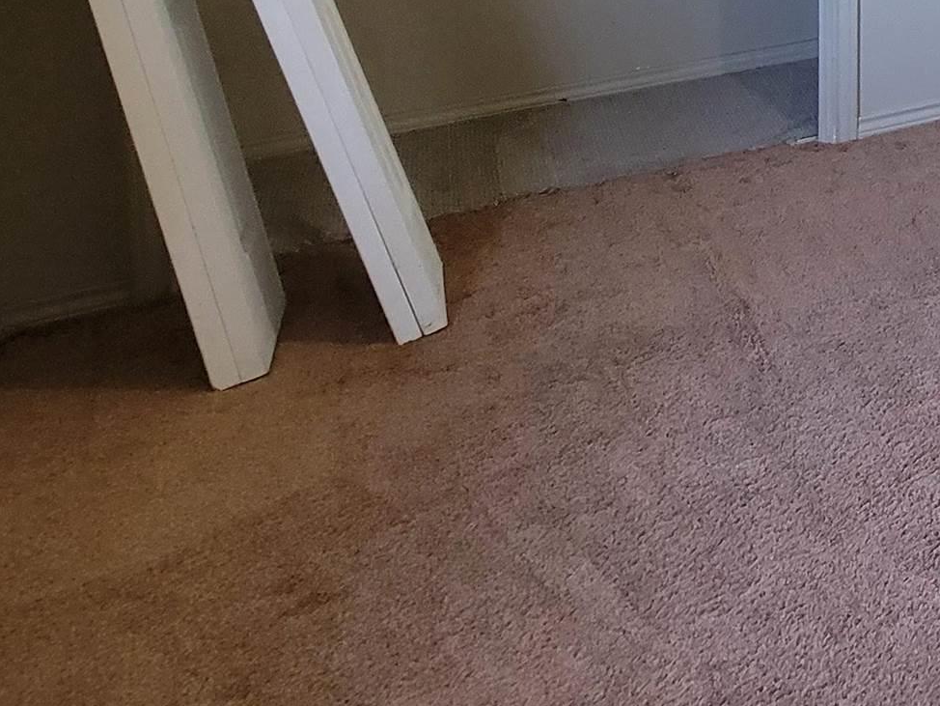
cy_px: -297
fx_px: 1114
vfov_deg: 27.1
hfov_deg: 27.9
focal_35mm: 41
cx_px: 1451
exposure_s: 1/60
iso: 200
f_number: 2.2
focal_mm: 2.2
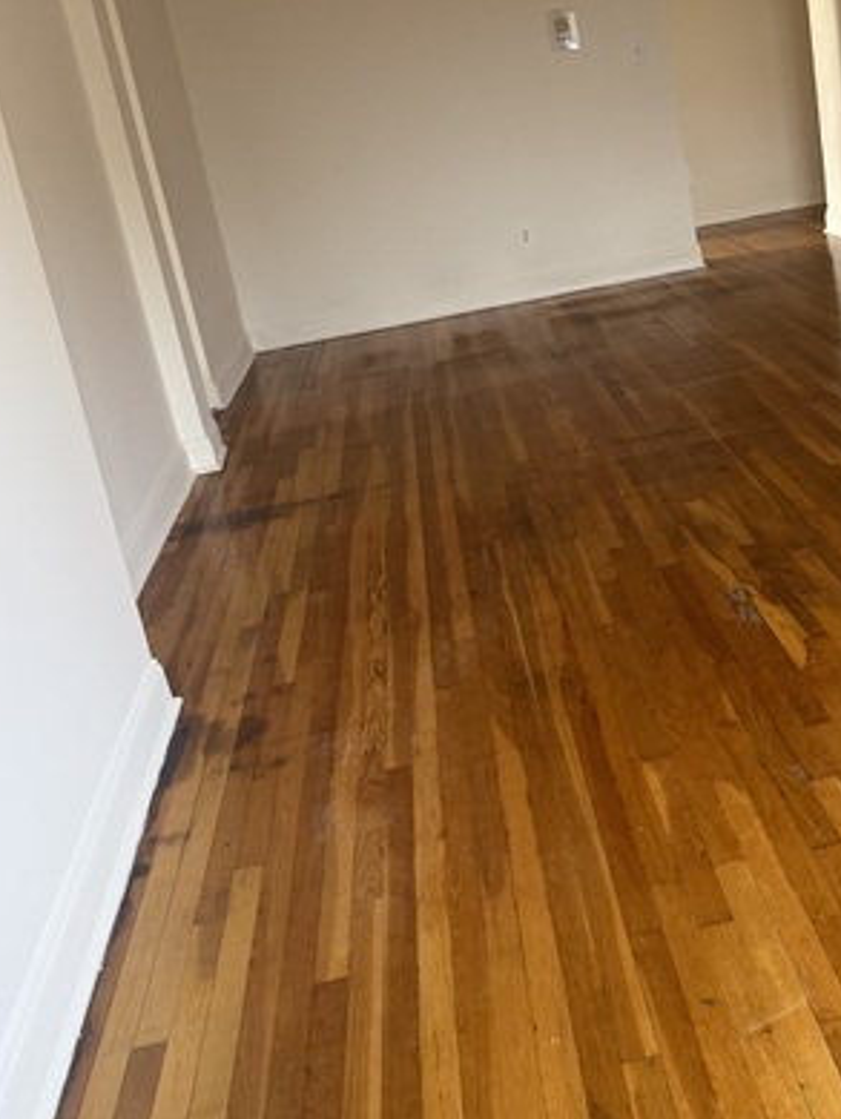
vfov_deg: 45.4
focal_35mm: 41
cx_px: 626
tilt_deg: -13.6
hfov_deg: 34.5
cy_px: 426
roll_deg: +9.5
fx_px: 1327
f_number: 1.78
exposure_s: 1/121
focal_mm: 6.76
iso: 200
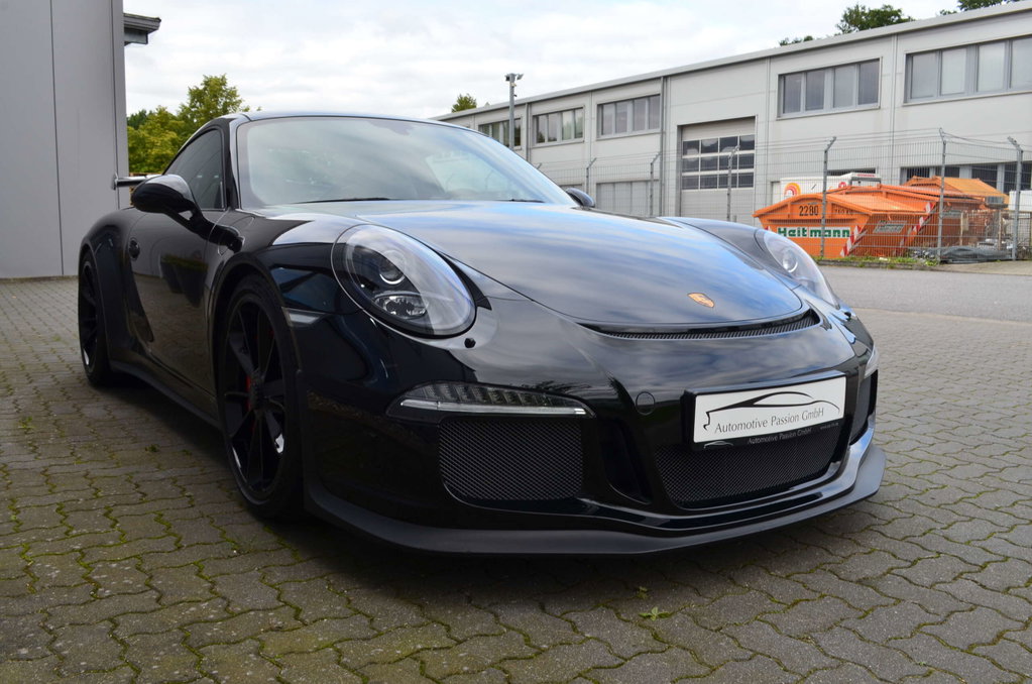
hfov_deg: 57.3
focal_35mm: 33
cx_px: 516
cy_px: 342
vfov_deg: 39.8
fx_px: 944
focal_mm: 22
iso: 200
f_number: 10
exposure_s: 1/60
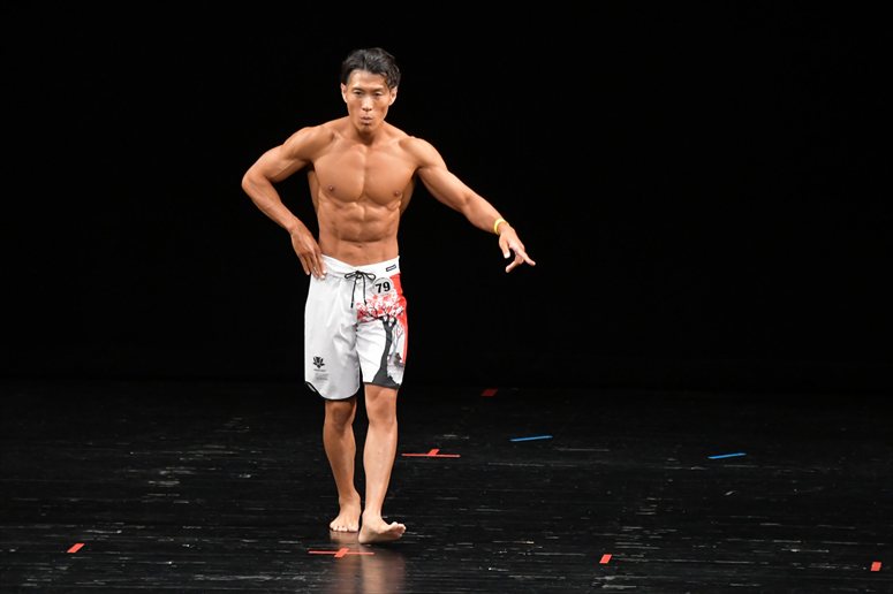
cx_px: 446
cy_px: 297
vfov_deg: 4.8
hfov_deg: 7.2
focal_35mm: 285
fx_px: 7066
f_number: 5.6
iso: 3200
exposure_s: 1/400
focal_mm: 190
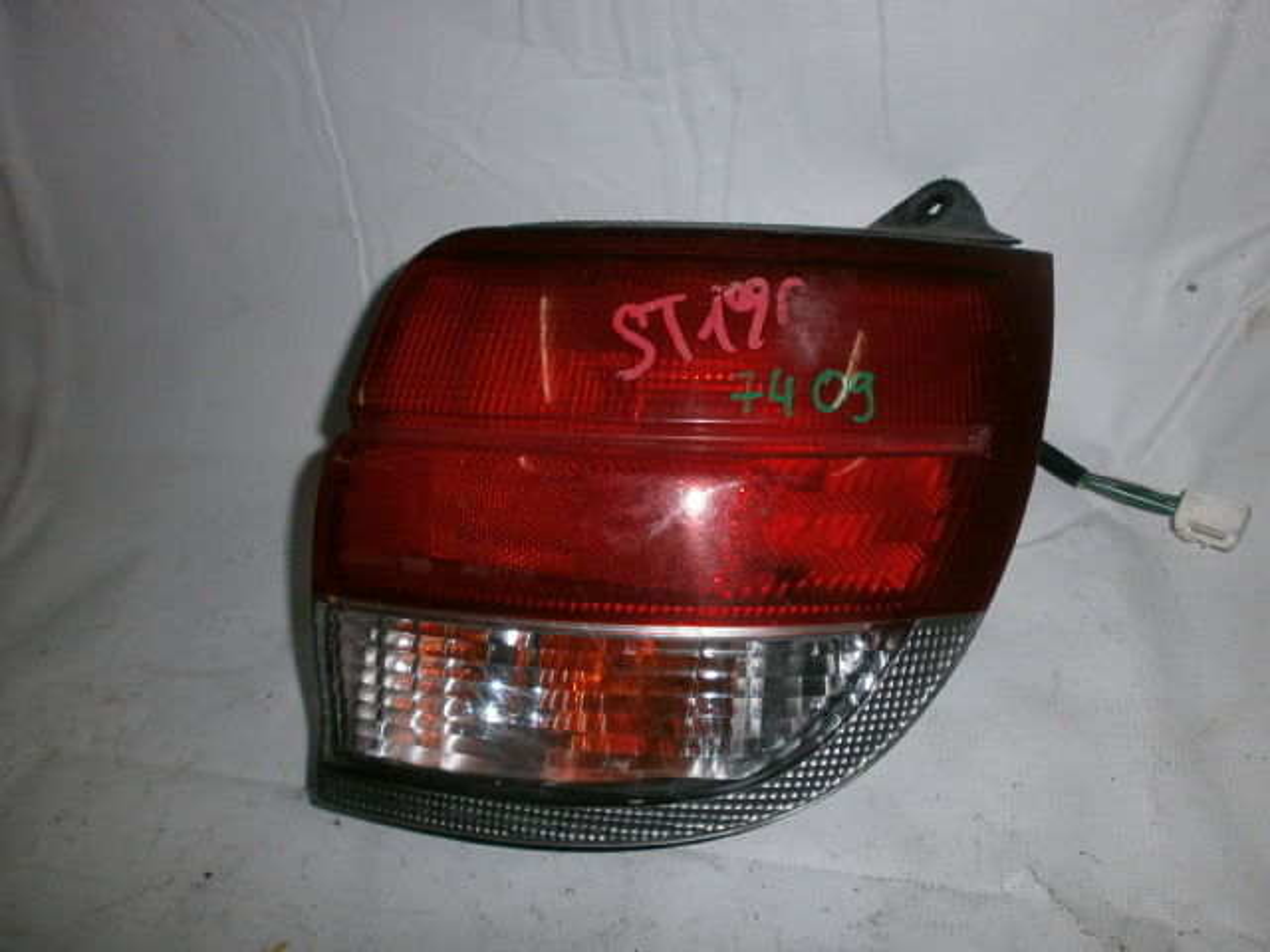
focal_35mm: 27
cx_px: 635
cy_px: 476
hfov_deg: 65.3
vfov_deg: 51.4
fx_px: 991
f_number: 2.9
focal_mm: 4.8
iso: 125
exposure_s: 1/30
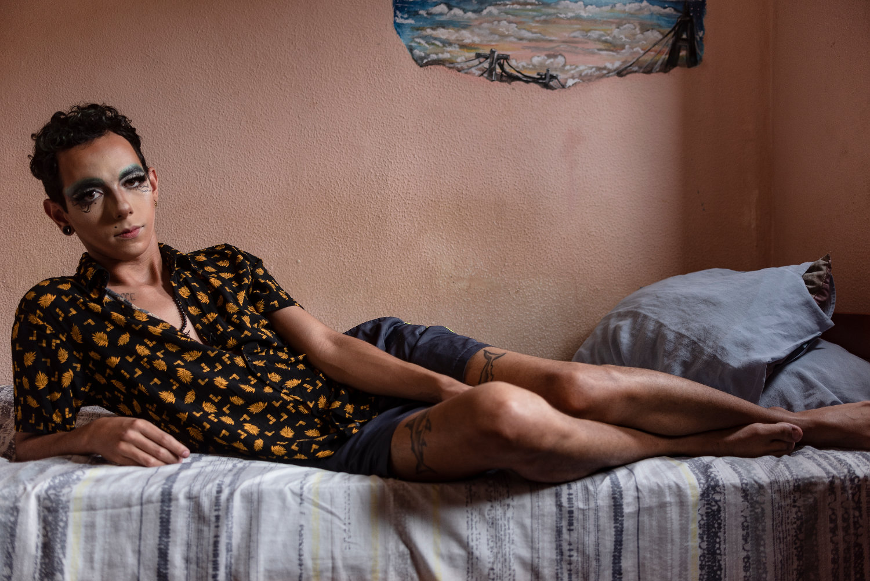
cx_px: 435
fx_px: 846
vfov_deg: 37.9
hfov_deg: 54.4
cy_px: 290
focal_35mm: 35
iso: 71
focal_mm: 35
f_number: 2.8
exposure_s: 1/90
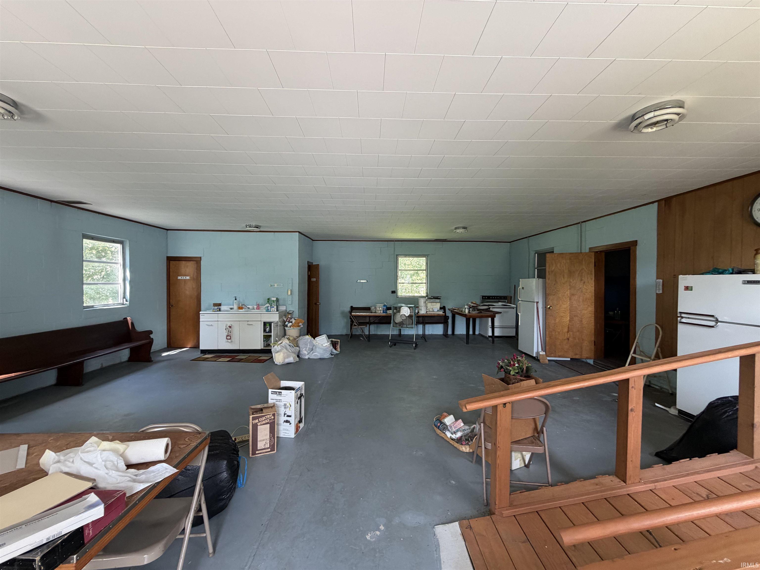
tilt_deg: -2.0
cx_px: 380
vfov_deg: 85.7
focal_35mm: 14
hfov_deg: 102.1
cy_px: 285
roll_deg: -0.4
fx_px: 307
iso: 250
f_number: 2.2
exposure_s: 1/121
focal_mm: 2.22
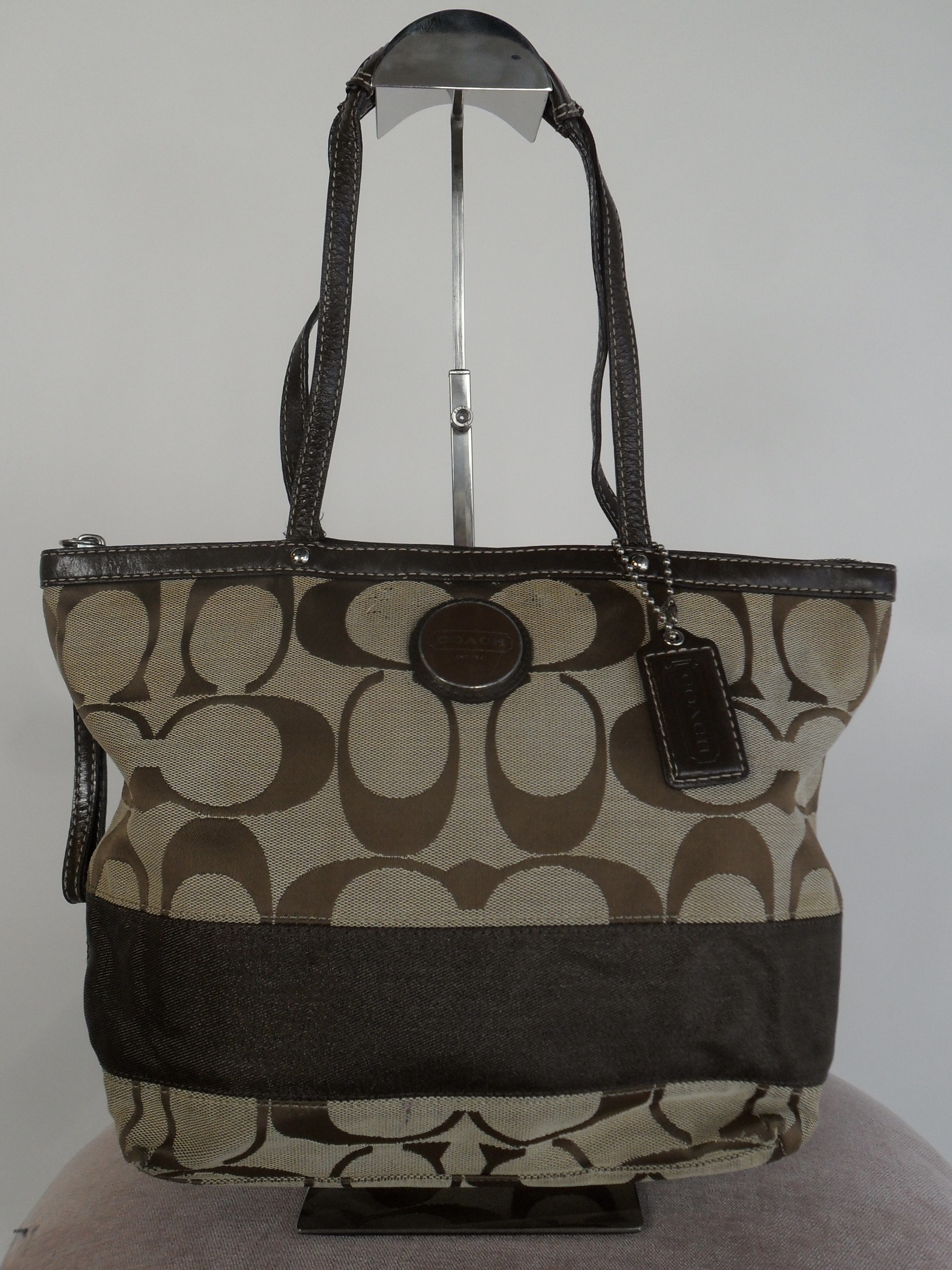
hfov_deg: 44.2
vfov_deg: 56.8
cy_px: 635
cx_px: 476
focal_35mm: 32
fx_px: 1173
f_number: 3.7
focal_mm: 5.7
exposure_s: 1/90
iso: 100
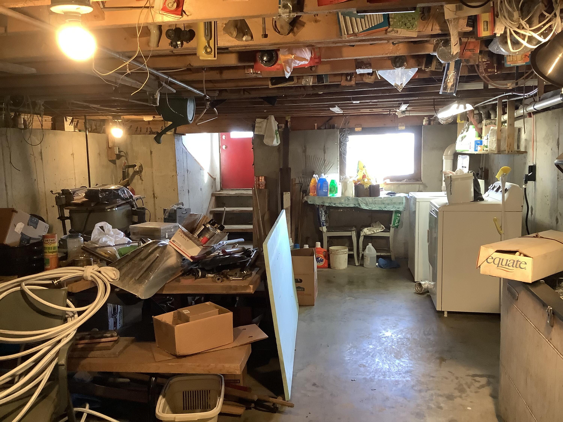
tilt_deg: -6.9
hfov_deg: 58.4
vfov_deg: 45.4
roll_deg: +0.3
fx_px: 504
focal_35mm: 31
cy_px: 211
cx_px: 282
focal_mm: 3.3
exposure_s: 1/40
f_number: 2.4
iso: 250
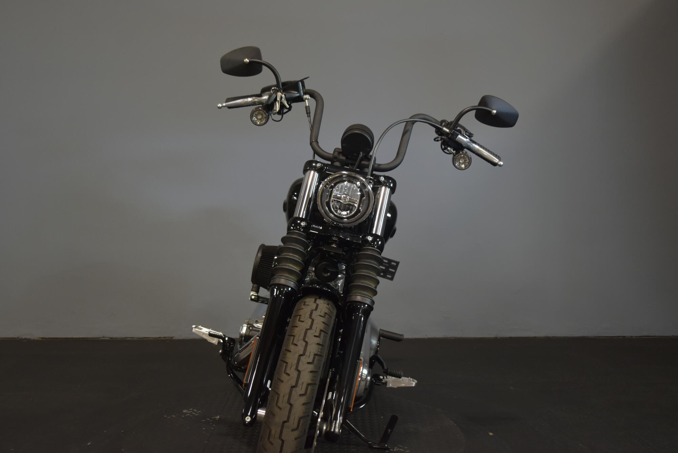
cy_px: 226
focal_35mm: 42
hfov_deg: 46.4
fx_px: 791
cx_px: 339
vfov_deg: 31.9
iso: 720
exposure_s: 1/30
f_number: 4.5
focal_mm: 28
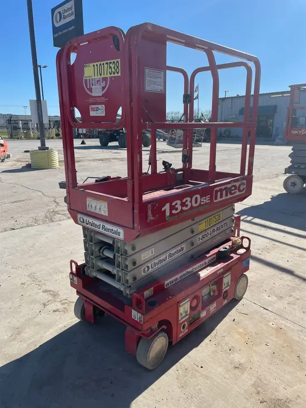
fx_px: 306
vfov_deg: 67.3
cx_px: 153
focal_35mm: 26
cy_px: 204
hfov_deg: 53.1
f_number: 1.6
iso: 50
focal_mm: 4.2
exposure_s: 1/5814
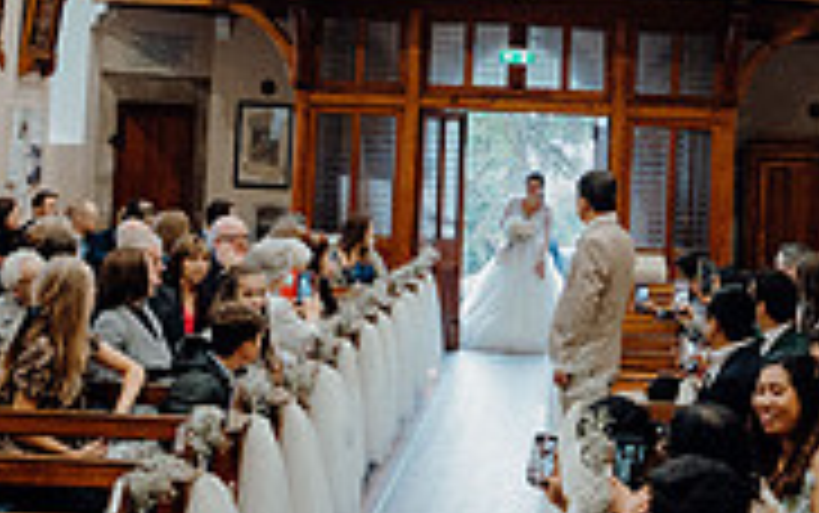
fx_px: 1742
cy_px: 88
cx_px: 549
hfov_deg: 26.3
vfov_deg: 16.6
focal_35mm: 78
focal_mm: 24
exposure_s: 1/160
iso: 2000
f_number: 3.5
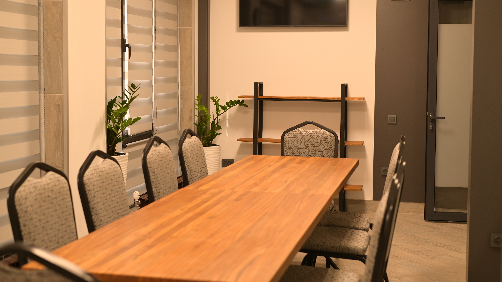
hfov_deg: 39.2
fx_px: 706
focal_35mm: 53
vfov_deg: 22.6
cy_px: 115
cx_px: 251
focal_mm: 50
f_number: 3.5
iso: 800
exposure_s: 1/160
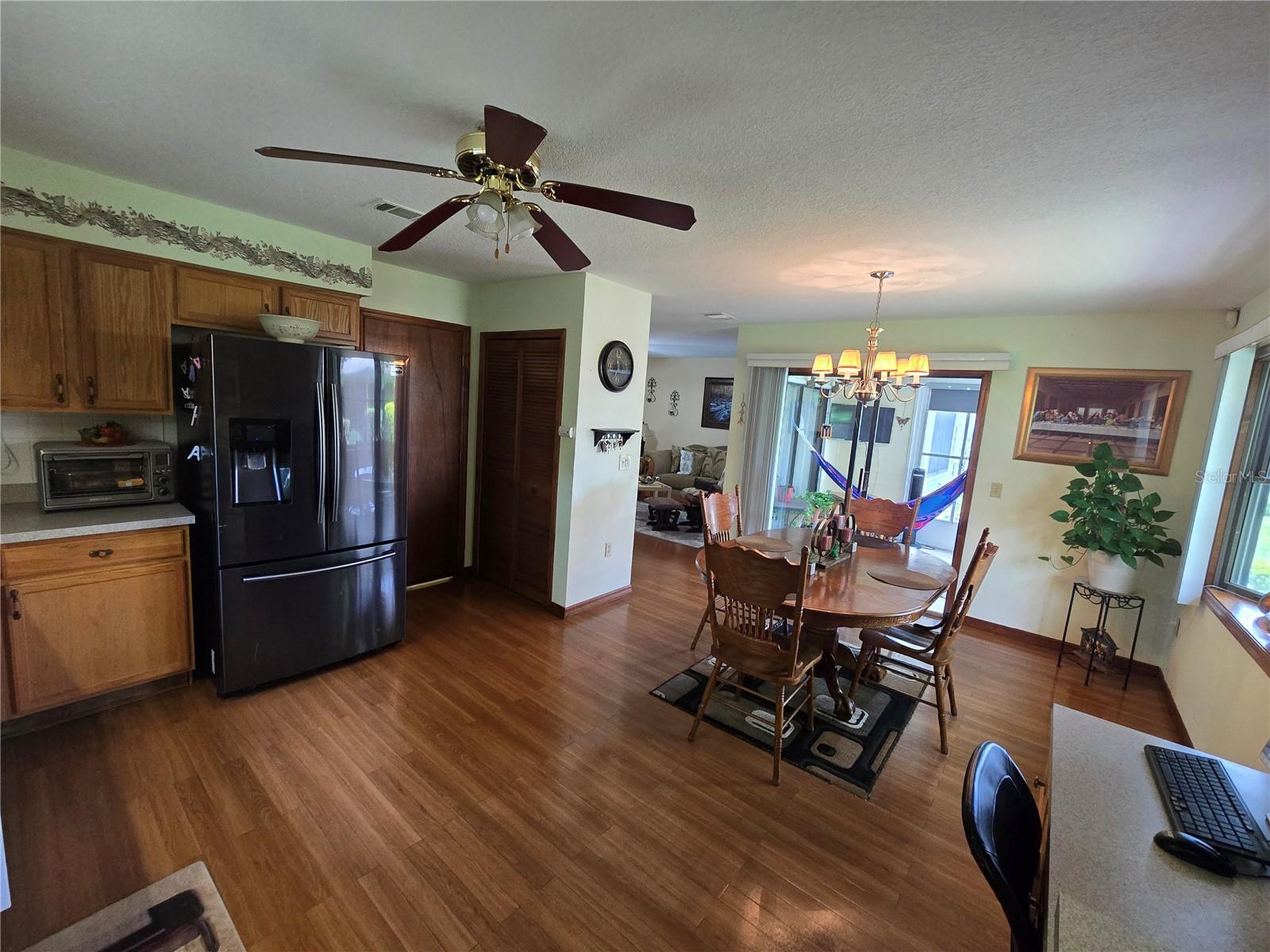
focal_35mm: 13
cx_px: 635
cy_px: 476
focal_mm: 2.2
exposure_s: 1/60
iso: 400
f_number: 2.2
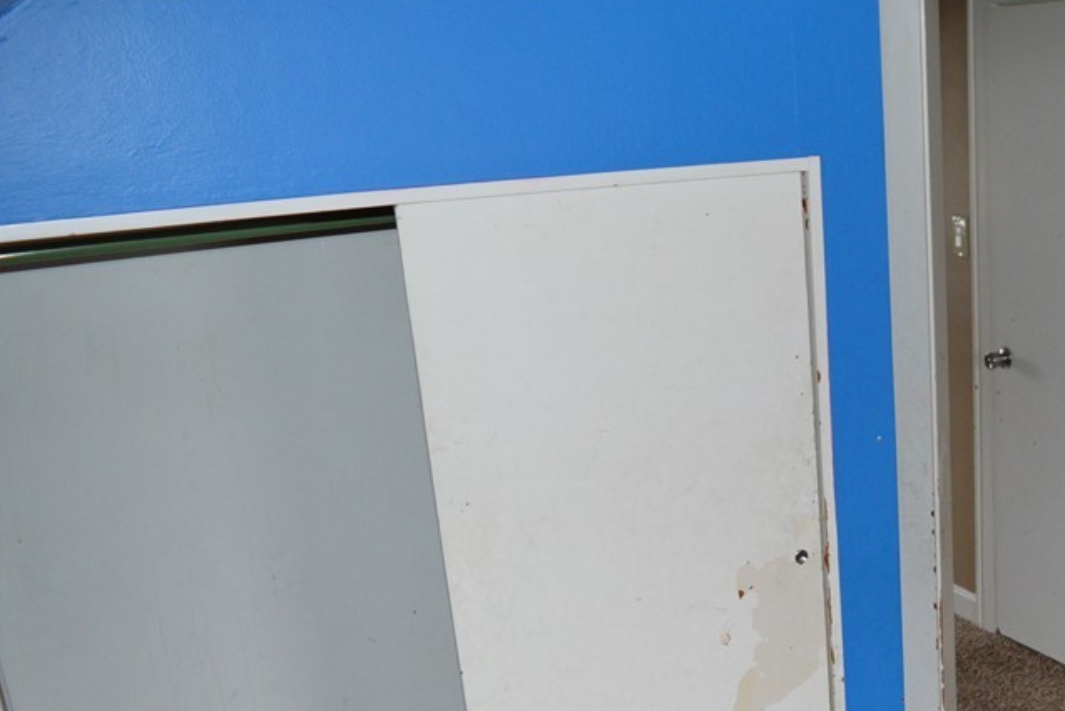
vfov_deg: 28.5
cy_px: 586
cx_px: 899
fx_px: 1361
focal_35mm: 46
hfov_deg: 40.4
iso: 1100
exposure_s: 1/60
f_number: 3.5
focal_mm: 18
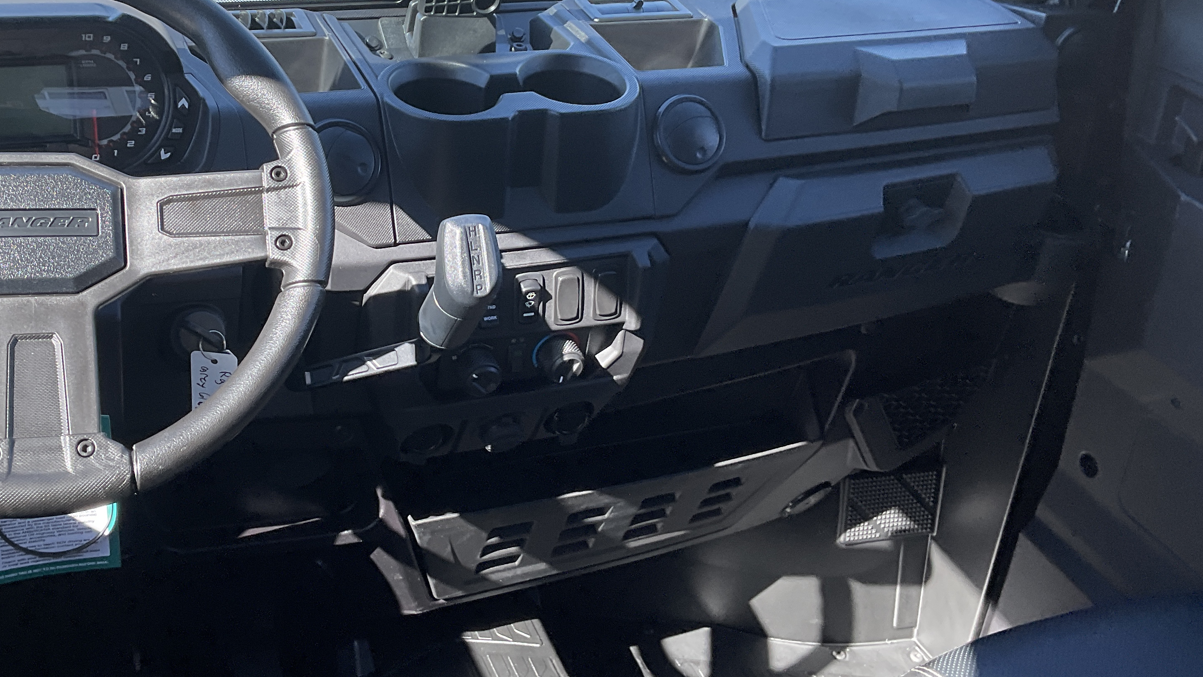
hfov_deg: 45.8
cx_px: 423
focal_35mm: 44
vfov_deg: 27.0
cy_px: 259
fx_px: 1404
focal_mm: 3
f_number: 1.8
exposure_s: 1/143
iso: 16
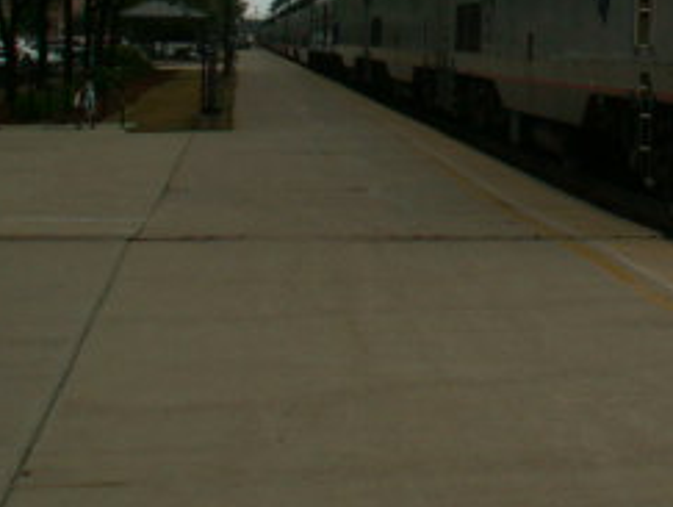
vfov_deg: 15.7
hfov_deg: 20.0
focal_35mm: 92
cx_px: 811
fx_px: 1791
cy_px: -44
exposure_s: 1/200
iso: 50
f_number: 2.8
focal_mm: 5.86
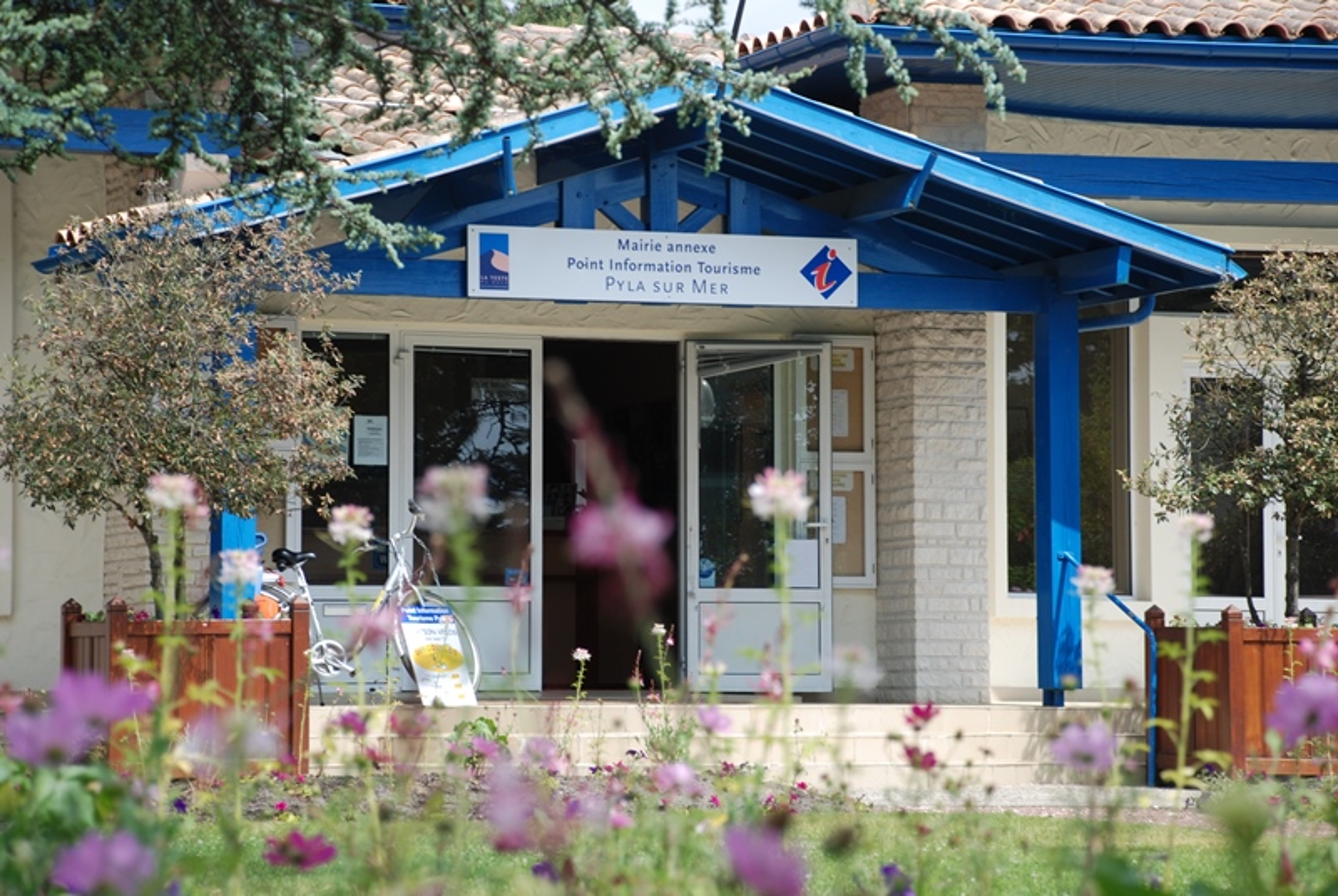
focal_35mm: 128
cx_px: 669
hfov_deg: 16.0
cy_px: 448
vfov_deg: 10.8
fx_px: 4746
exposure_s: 1/400
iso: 200
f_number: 5.6
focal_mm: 85
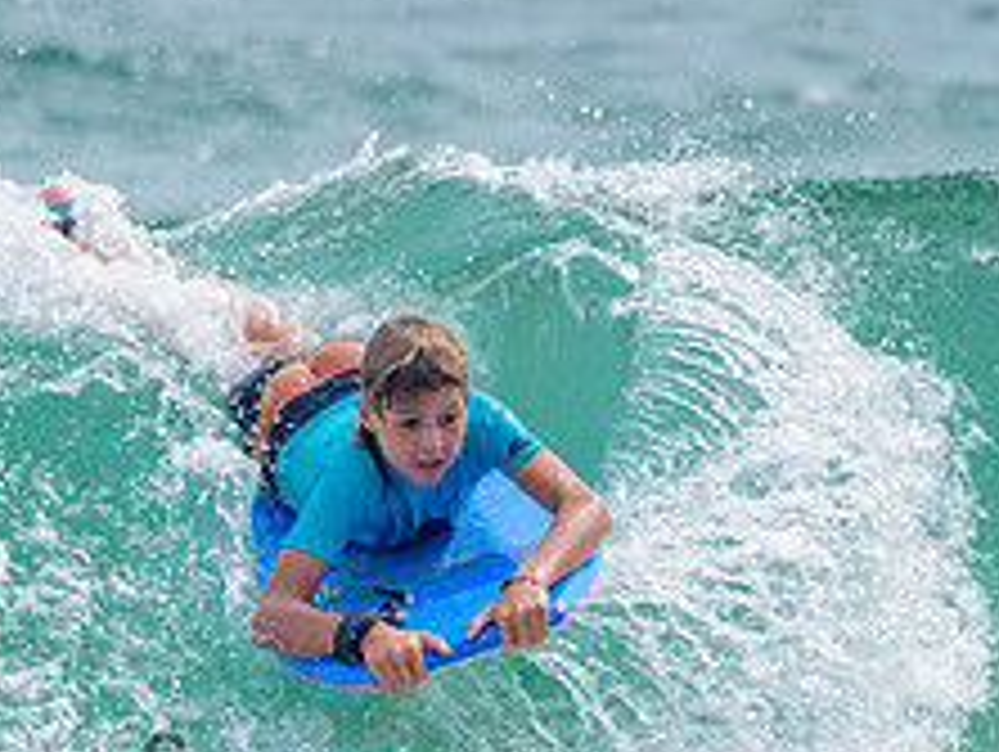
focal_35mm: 1538
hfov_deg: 1.3
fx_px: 44434
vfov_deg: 1.0
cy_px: 567
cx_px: 411
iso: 160
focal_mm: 500
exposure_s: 1/2000
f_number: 5.6
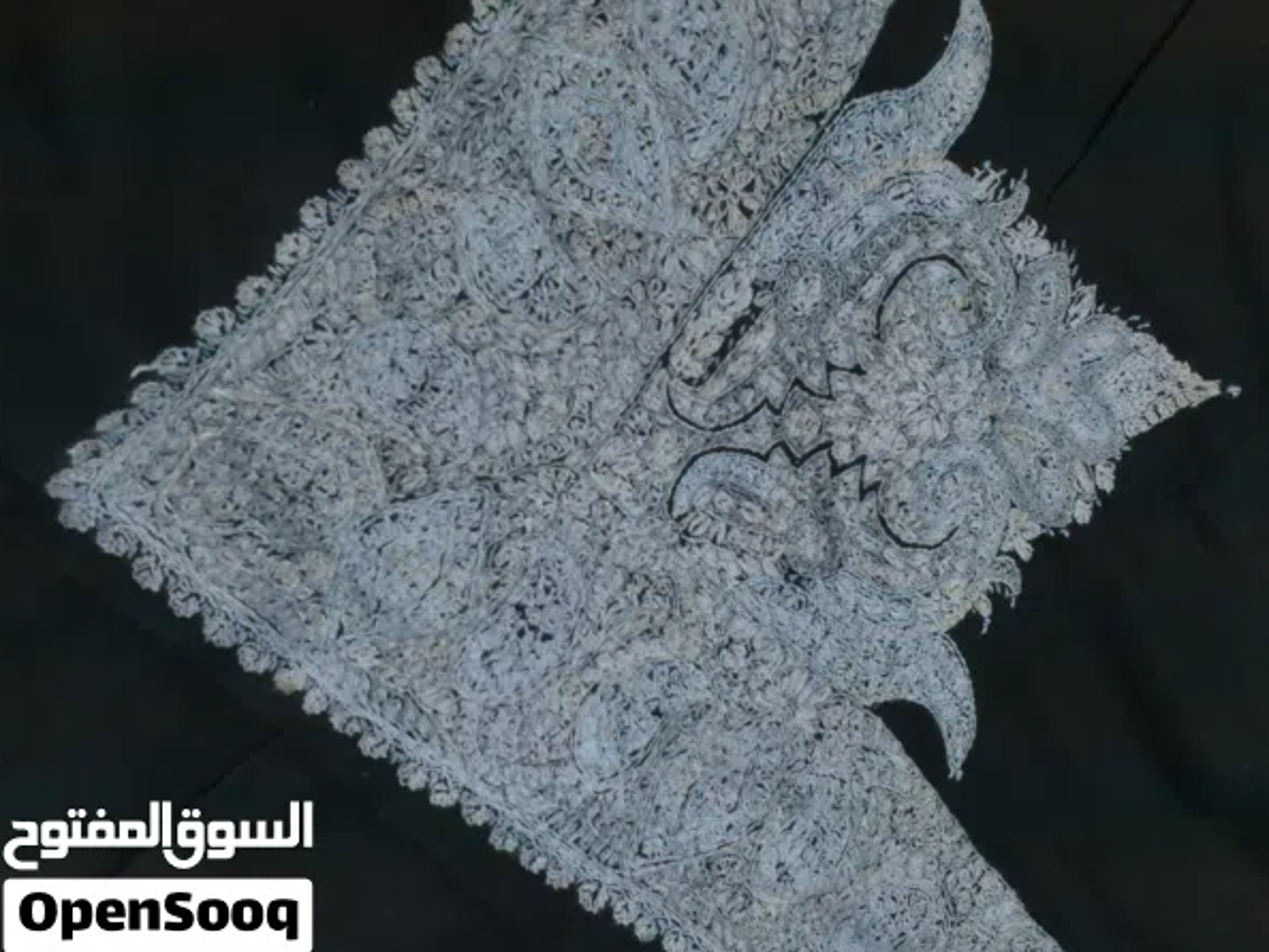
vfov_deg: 49.8
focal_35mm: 28
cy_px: 493
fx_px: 1027
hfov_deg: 63.4
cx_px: 634
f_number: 2.4
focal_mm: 4.3
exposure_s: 1/50
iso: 400
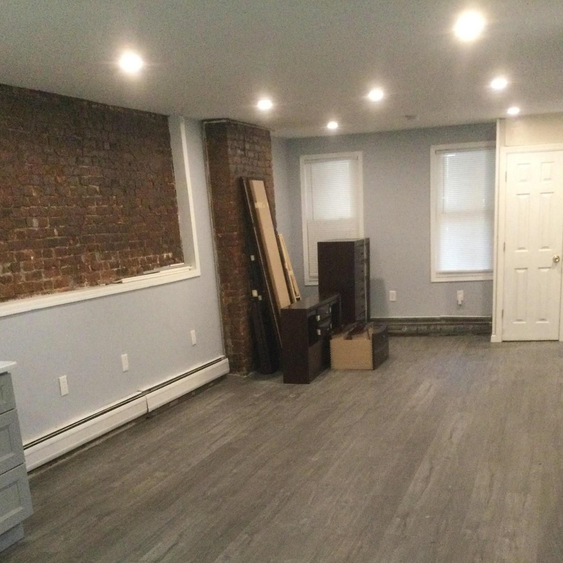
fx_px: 773
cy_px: 430
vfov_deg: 38.9
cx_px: 308
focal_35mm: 42
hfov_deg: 40.0
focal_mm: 3.3
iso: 200
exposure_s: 1/30
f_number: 2.4
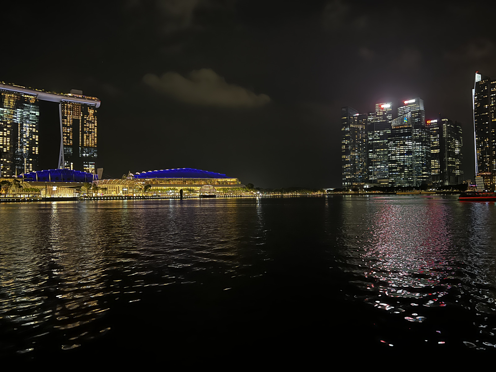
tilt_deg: +1.6
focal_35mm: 26
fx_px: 373
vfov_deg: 53.1
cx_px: 248
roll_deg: +1.0
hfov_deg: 67.3
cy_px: 186
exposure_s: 1/21
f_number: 1.5
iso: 1250
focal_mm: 5.7
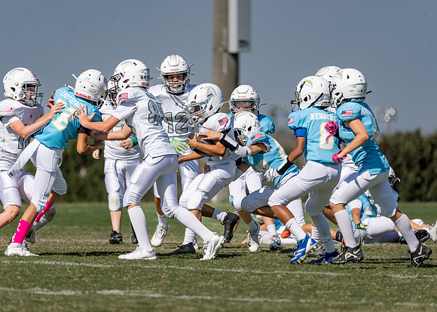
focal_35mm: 430
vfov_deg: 3.3
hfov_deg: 4.7
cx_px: 220
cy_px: 157
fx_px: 5334
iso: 100
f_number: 5.6
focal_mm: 400
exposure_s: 1/1600
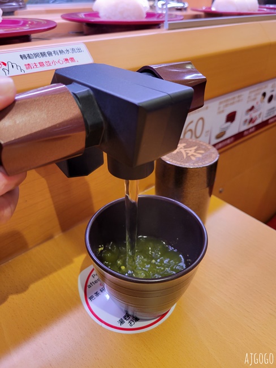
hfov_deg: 53.1
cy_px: 184
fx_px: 276
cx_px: 138
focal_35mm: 26
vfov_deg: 67.3
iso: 160
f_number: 1.8
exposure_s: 1/120
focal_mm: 5.4
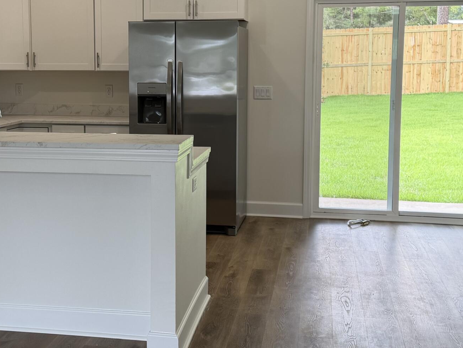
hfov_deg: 34.8
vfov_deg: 26.5
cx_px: 181
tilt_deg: -6.2
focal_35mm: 55
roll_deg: -0.7
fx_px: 736
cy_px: 142
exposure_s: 1/158
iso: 64
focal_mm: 6.76
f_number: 1.78
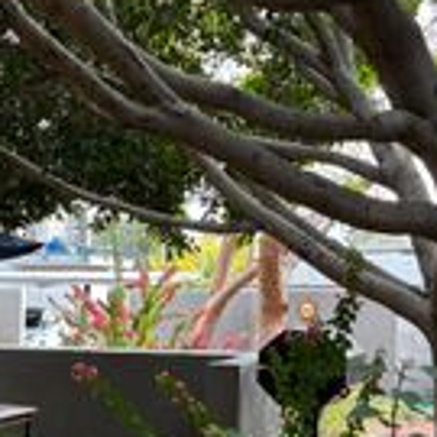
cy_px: 361
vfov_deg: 20.1
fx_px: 1214
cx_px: -155
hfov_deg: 18.7
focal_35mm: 85
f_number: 1.6
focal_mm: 5.96
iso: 50
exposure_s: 1/121
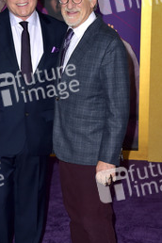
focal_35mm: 96
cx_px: 59
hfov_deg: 14.2
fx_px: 648
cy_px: 134
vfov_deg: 21.2
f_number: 6.3
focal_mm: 62
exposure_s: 1/250
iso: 320
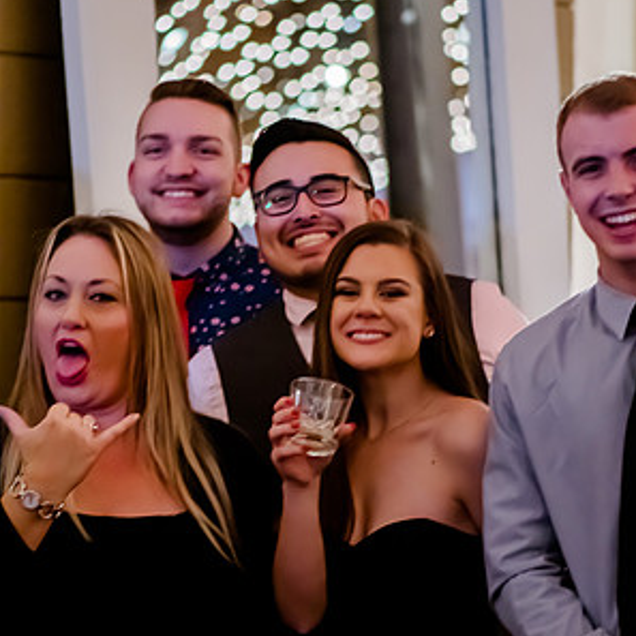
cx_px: 319
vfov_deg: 8.6
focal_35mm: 203
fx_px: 4220
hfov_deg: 8.6
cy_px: 347
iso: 4000
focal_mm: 105
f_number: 2.8
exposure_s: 1/125
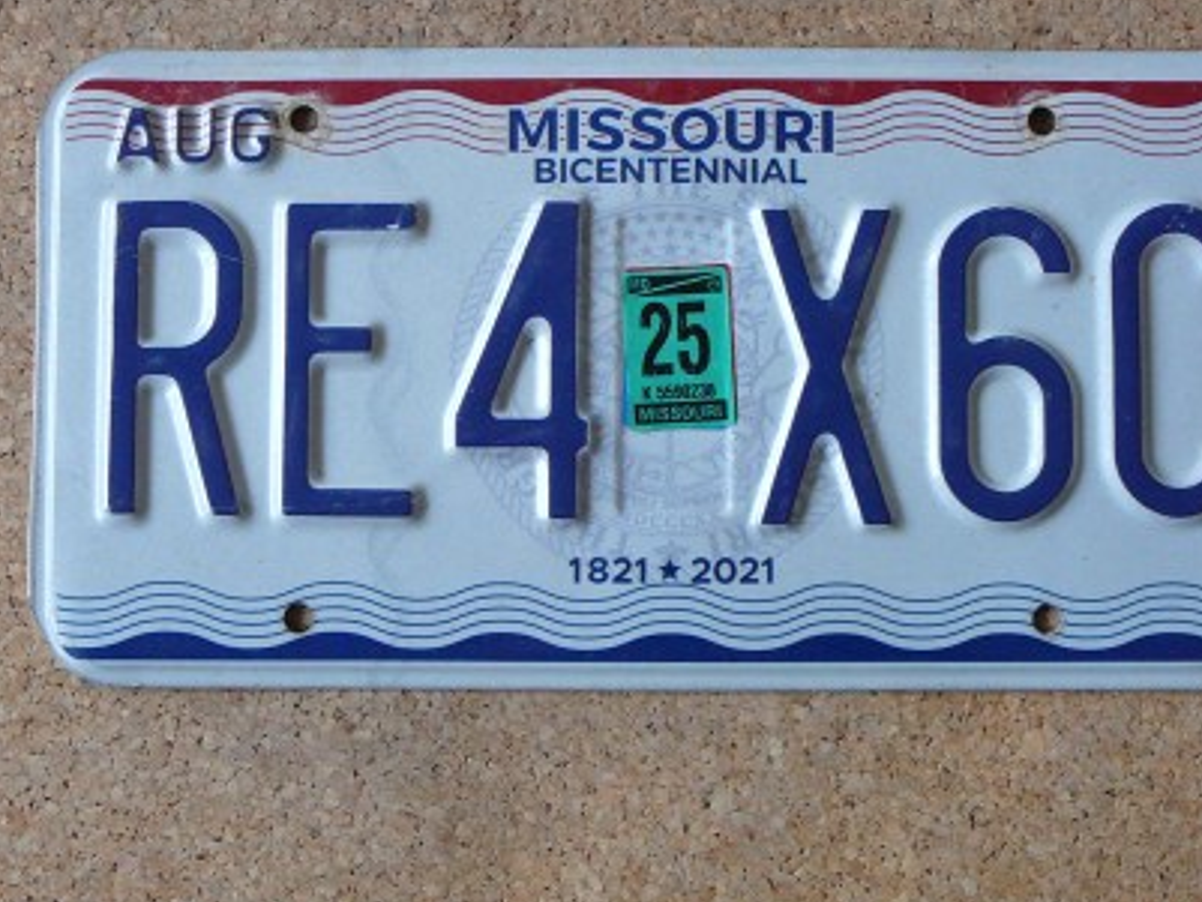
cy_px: 417
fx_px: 2084
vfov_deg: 24.4
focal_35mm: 60
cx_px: 641
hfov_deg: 32.2
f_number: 3.3
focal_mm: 7
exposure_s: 1/15
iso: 200
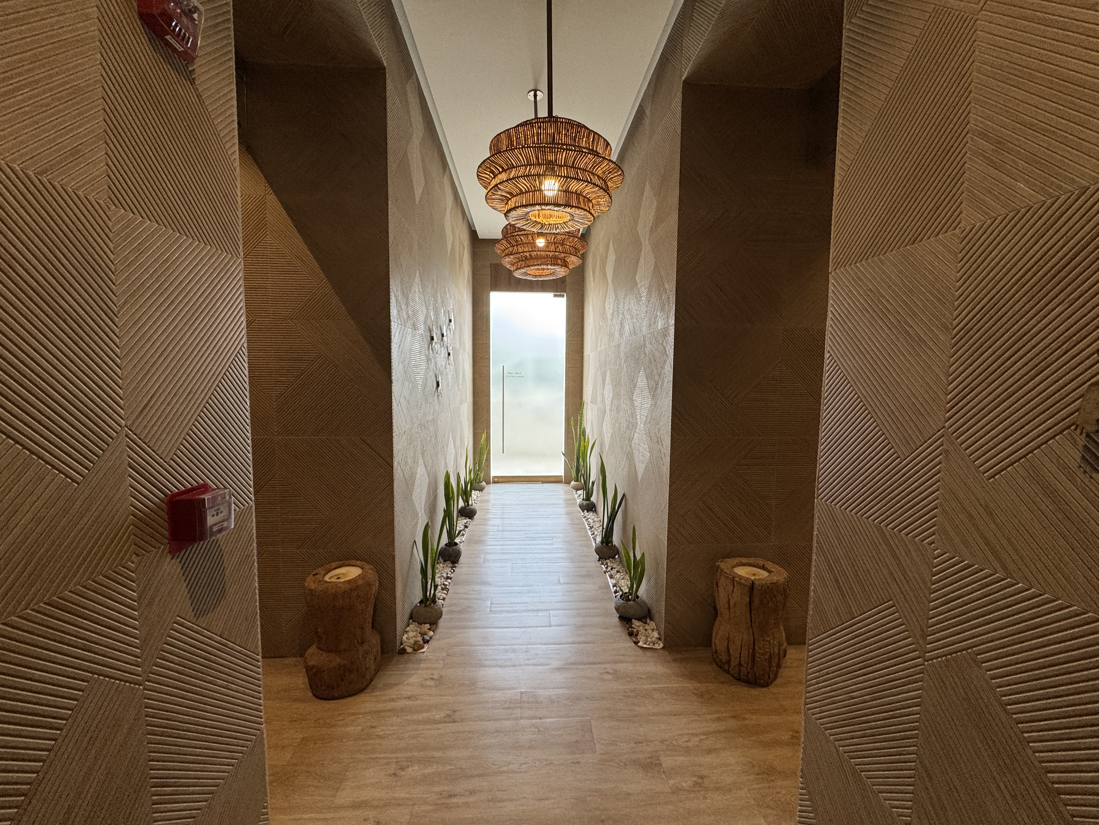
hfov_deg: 102.1
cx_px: 550
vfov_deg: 85.7
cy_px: 412
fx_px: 444
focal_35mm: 14
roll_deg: -0.9
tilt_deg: -5.3
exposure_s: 1/120
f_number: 2.2
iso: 125
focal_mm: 2.22
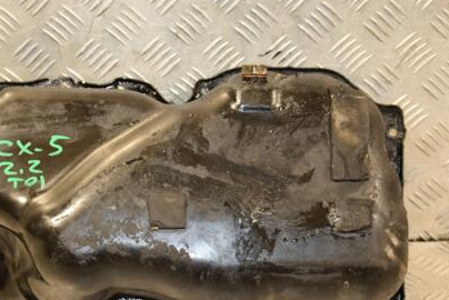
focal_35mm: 89
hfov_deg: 22.8
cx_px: 159
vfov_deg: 15.4
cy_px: 192
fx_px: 1111
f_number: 4.8
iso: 800
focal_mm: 40
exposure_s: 1/100
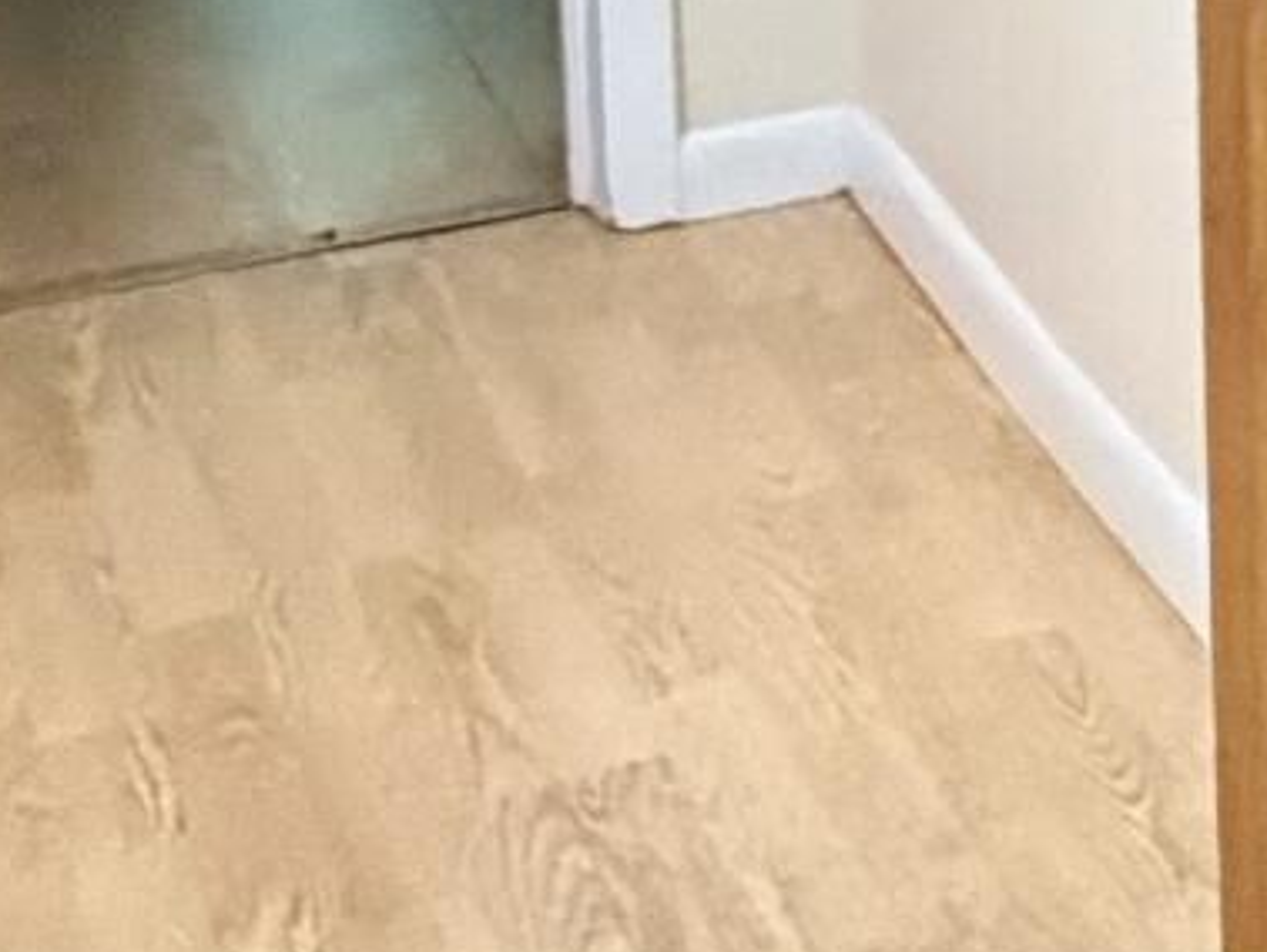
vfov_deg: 12.1
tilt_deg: -5.8
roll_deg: -2.4
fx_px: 4065
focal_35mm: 111
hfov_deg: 12.4
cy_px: -861
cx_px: 3322
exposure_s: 1/60
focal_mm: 2.22
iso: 640
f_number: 2.2
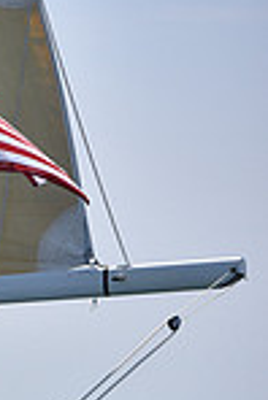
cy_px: 374
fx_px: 6539
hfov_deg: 2.3
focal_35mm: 587
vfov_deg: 3.5
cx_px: -512
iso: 400
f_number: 6.3
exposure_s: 1/800
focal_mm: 150
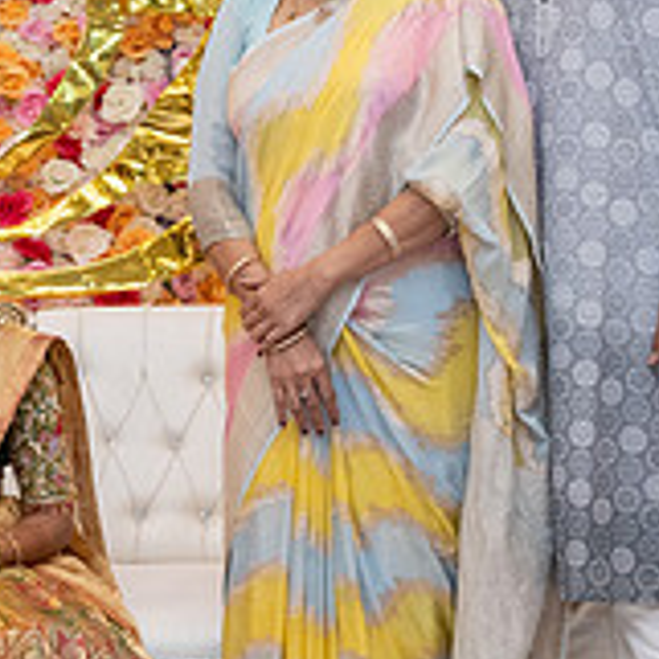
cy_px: 317
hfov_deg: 14.0
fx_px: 2585
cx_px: -184
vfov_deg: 14.5
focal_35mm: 120
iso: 1600
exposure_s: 1/160
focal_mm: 39
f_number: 4.5
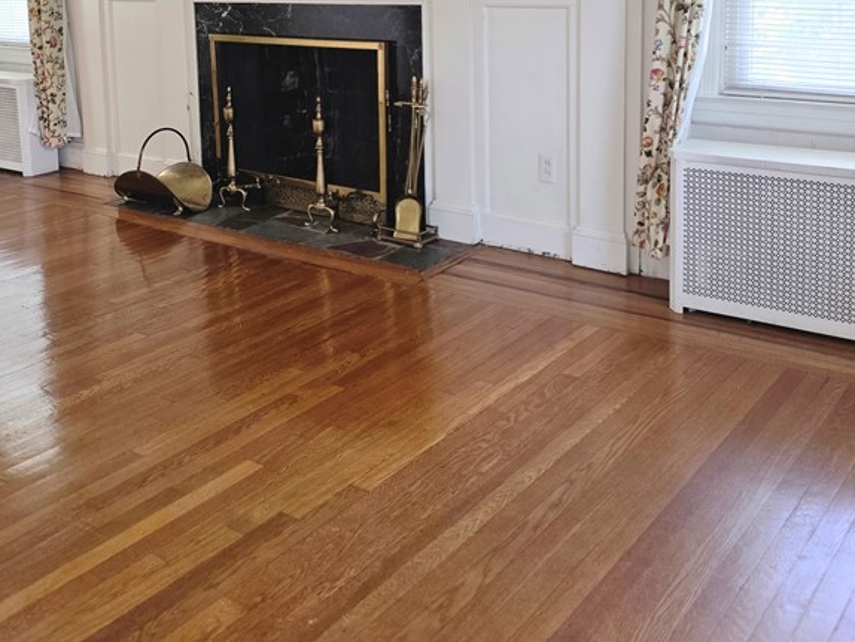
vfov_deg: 33.4
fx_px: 1013
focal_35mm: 41
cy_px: 71
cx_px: 341
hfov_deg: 45.5
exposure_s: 1/180
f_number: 1.7
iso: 160
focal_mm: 6.3
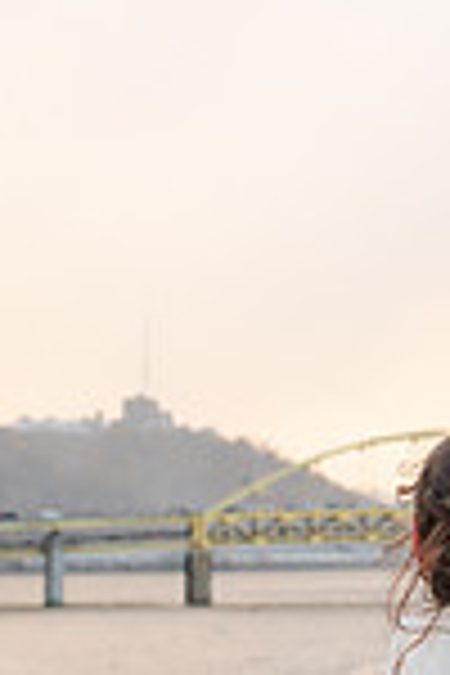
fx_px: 1969
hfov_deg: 12.4
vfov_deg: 19.4
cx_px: 664
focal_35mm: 105
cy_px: 432
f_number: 3.5
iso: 450
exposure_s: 1/400
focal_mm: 35
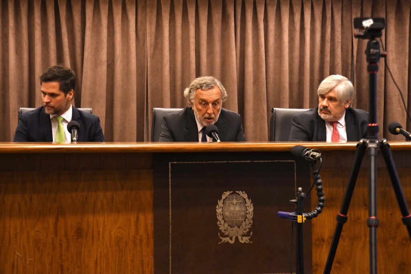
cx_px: 206
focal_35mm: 93
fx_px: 1062
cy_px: 137
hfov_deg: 21.9
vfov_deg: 14.7
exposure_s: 1/80
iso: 2500
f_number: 5
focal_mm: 62
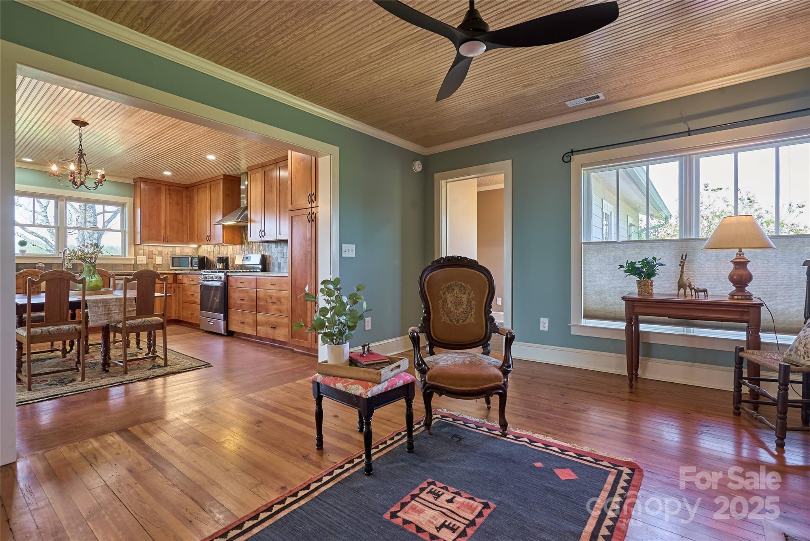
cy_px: 270
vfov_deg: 73.8
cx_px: 405
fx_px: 360
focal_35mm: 16
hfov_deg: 96.7
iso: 800
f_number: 8
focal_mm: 16
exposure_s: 1/15
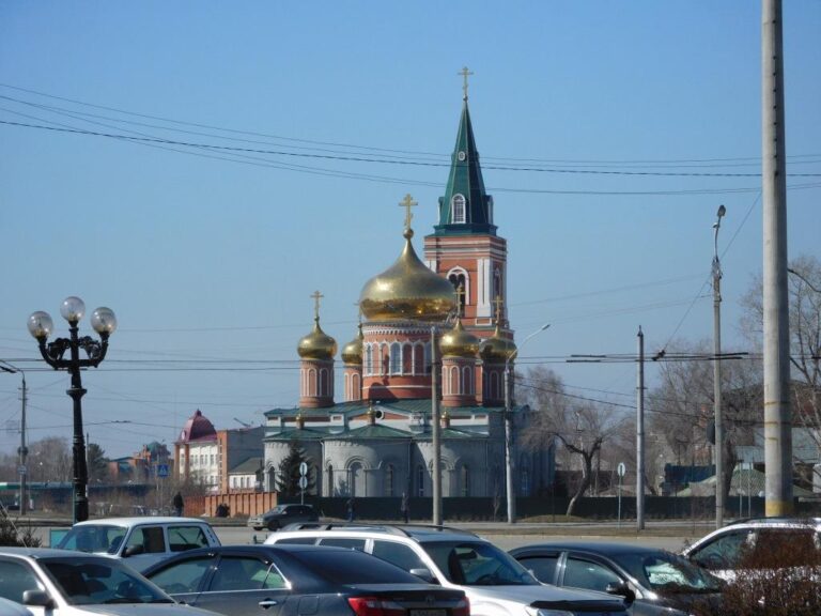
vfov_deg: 10.6
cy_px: 308
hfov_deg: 14.1
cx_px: 410
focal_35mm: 140
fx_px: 3320
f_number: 5.1
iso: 125
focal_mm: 25
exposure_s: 1/1000
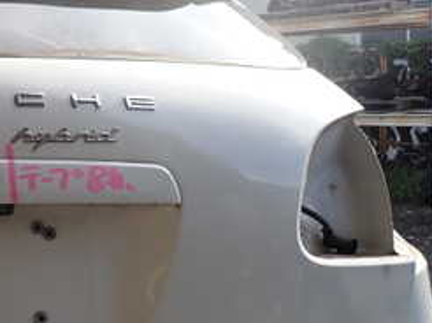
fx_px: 761
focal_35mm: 61
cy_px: 114
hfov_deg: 28.0
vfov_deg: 23.9
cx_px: -77
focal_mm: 4.5
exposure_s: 1/500
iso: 100
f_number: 2.8
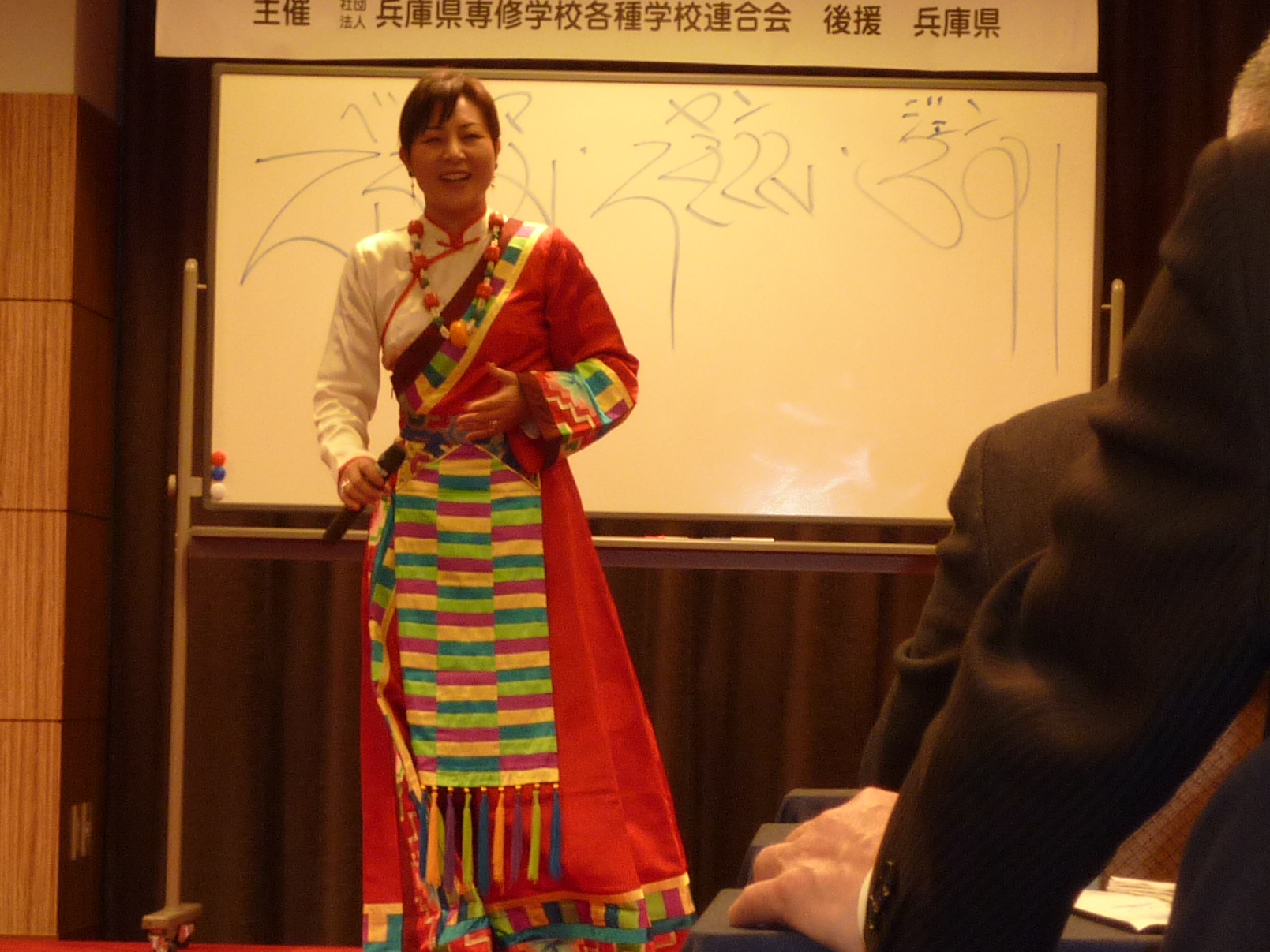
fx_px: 5650
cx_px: 714
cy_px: 434
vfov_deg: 9.6
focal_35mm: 154
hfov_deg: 12.8
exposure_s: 1/8
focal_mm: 11
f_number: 4.1
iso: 125
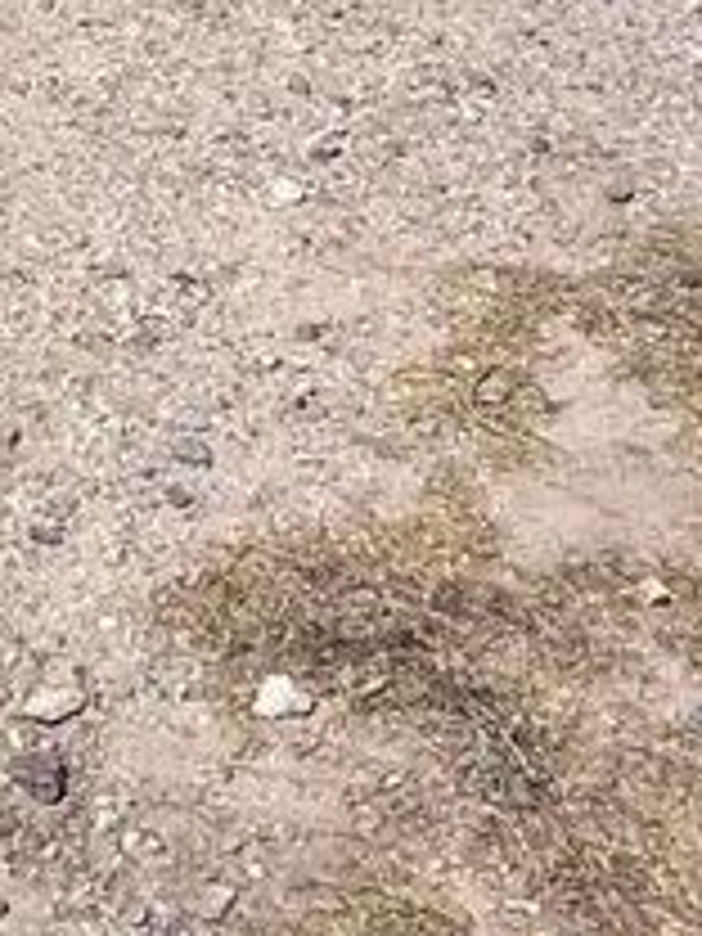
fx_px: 2704
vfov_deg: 18.1
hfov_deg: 12.4
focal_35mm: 100
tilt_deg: -6.3
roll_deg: -1.3
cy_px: -333
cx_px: -842
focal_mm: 1.57
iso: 32
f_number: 1.8
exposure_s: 1/2660
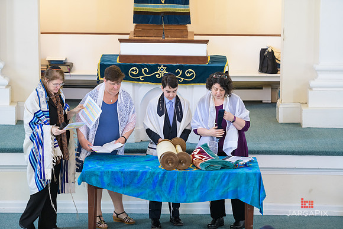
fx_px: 1525
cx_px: 172
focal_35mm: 160
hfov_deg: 12.8
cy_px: 114
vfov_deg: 8.6
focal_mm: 160
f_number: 3.2
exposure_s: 1/125
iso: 1250
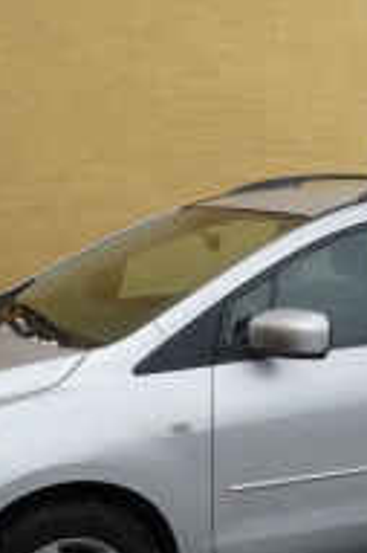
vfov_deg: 32.8
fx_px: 934
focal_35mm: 61
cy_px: 339
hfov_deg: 22.1
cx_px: 266
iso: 200
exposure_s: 1/400
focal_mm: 4.7
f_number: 3.3
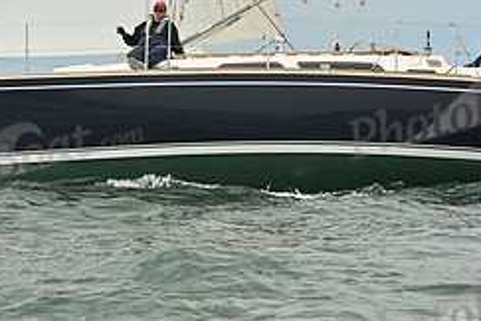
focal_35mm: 167
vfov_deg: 8.2
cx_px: 247
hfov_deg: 12.3
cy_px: 33
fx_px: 2231
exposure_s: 1/1250
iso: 320
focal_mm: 70
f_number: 8
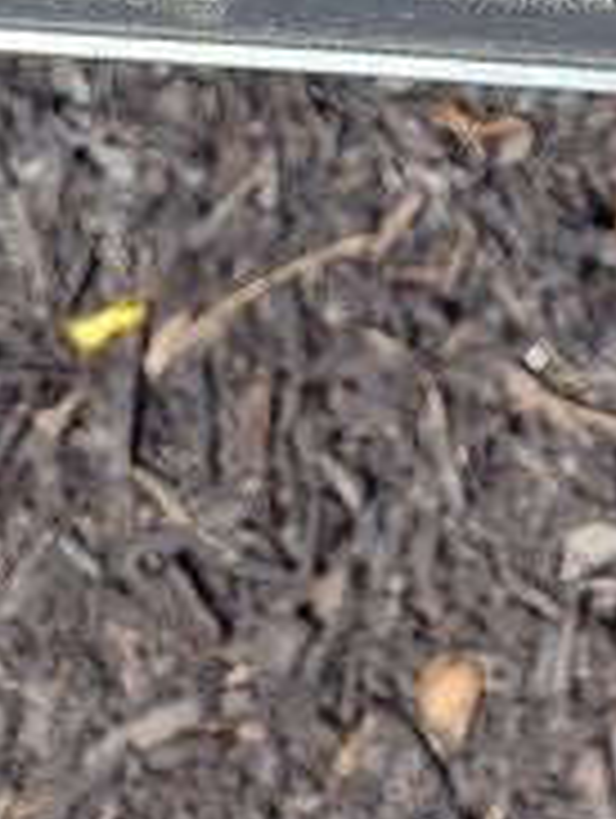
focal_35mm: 101
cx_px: 612
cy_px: -958
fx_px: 2391
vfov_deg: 14.8
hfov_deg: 14.5
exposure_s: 1/1722
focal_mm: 5.56
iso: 100
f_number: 1.8
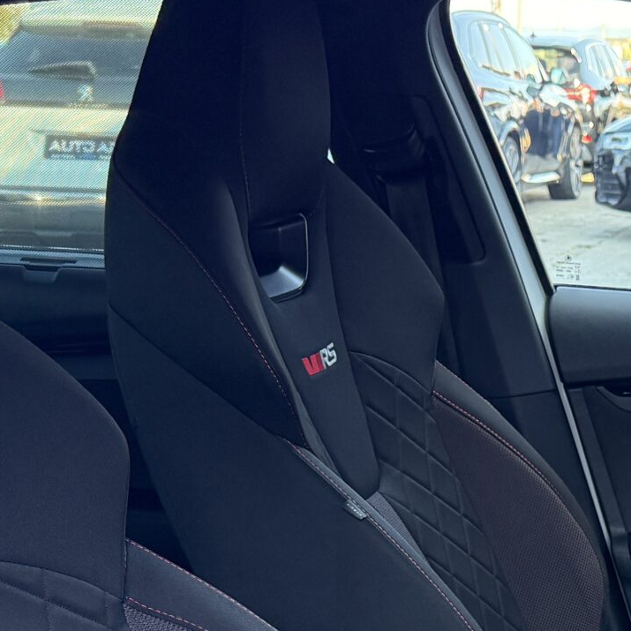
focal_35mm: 76
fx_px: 1567
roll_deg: -1.6
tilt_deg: -19.2
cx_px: 711
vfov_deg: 21.8
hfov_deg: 21.5
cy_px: 658
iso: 200
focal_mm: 6.76
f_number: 1.78
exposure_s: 1/116
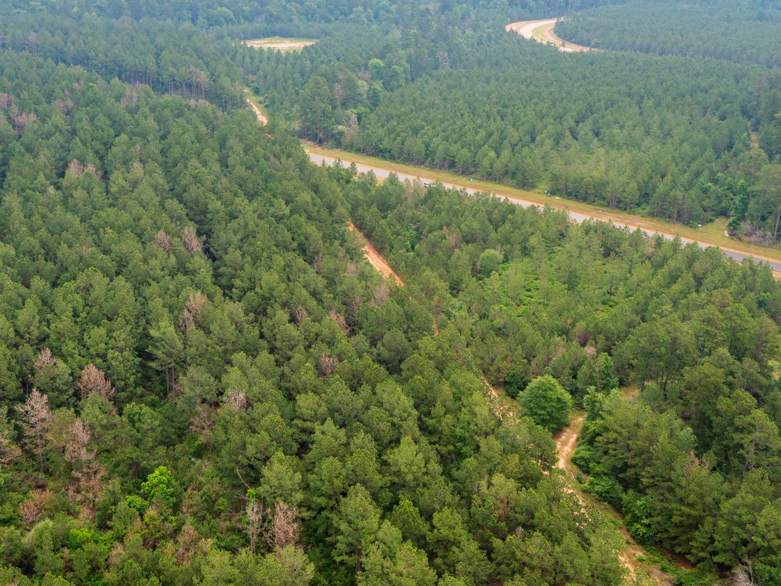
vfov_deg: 33.4
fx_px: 970
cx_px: 289
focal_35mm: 43
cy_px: 212
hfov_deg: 43.5
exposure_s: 1/40
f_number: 8
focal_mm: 10.26
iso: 100
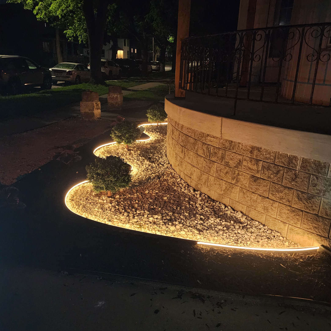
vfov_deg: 57.3
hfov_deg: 57.3
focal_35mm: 28
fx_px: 303
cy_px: 171
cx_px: 161
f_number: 1.8
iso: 1000
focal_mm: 6.4
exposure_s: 1/24
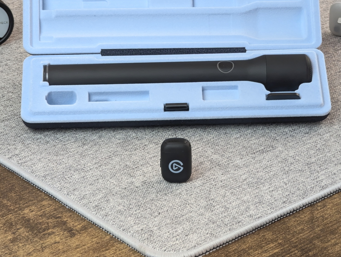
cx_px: 168
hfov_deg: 14.2
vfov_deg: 10.7
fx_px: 1371
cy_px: 131
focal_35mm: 139
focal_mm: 19
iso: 615
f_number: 3.5
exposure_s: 1/90
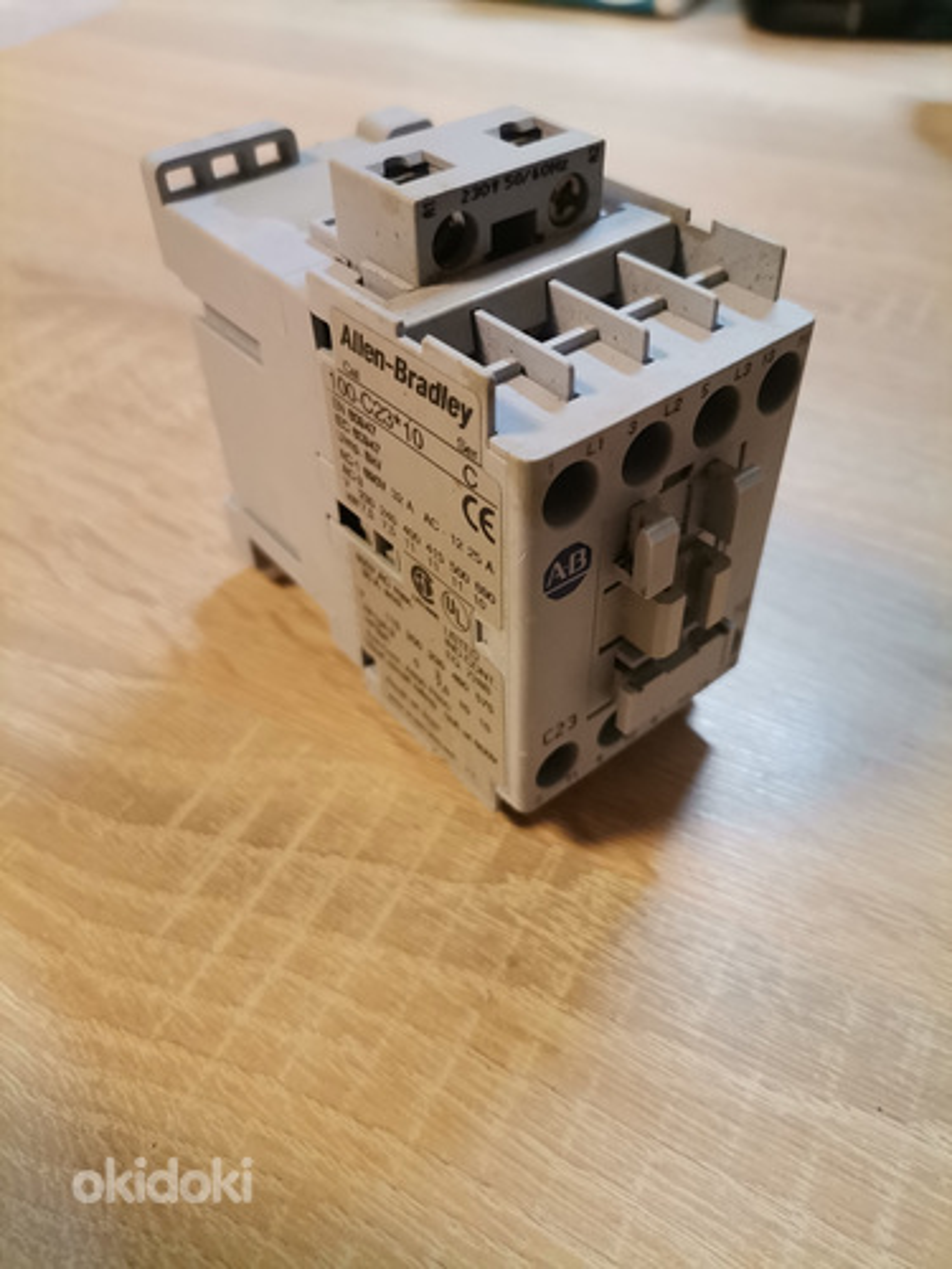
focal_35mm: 26
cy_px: 634
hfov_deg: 53.1
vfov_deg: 67.3
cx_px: 476
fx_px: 953
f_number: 1.8
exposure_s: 1/100
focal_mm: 4.75
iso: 250
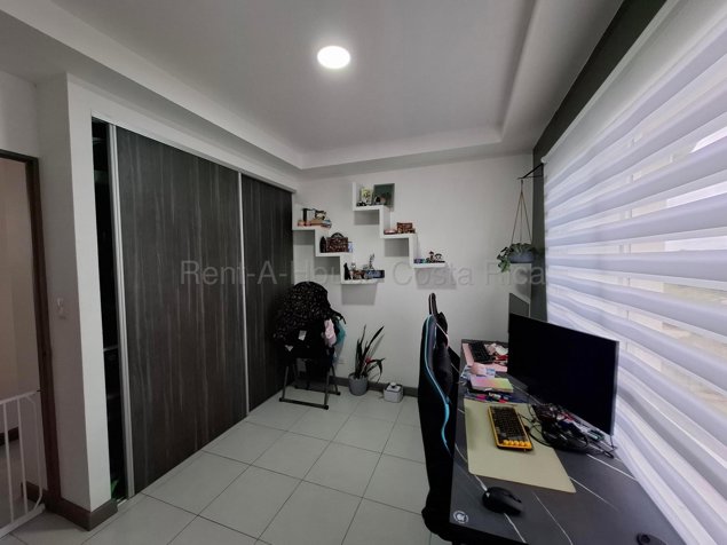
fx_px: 273
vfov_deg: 89.9
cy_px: 272
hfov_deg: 106.2
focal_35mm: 13
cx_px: 364
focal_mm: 1.74
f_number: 2.2
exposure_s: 1/40
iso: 80
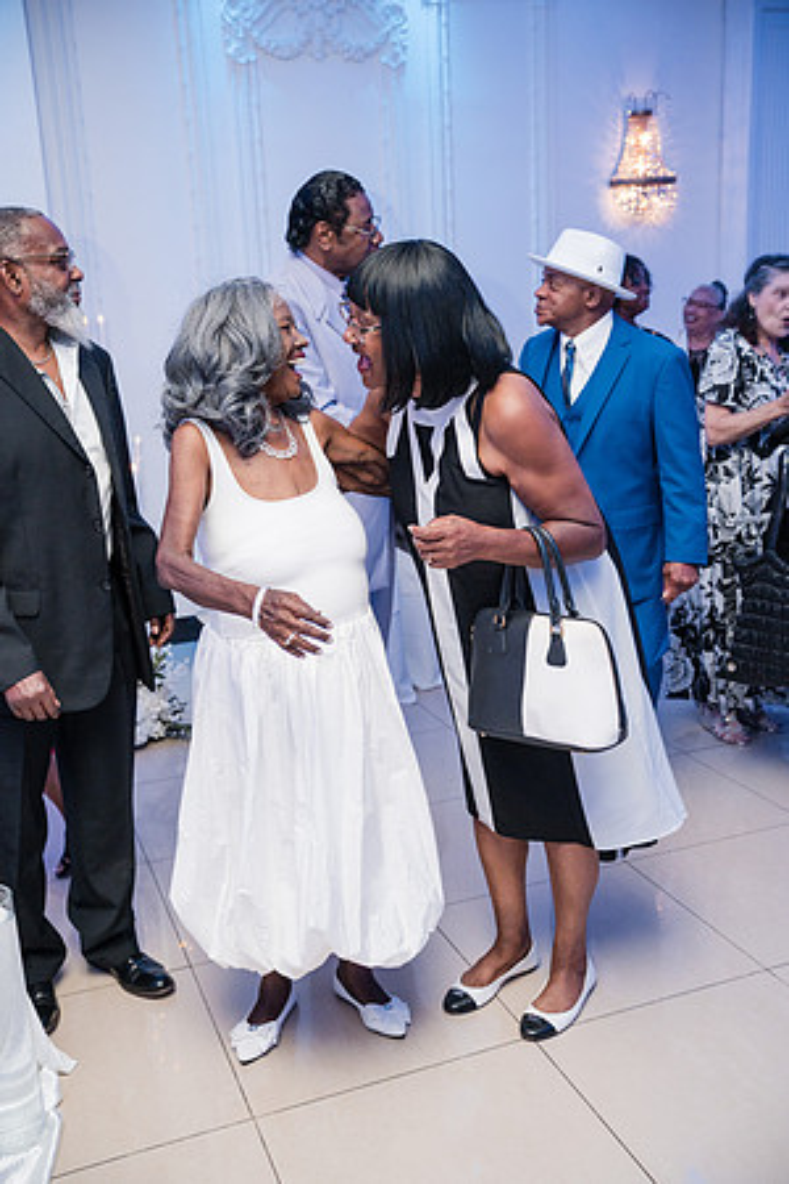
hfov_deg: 37.9
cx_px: 394
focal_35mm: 35
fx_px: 1151
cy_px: 592
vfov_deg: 54.4
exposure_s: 1/250
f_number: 4
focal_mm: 35
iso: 3200
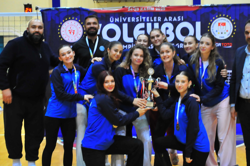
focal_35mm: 63
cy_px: 59
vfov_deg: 21.5
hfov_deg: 31.9
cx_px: 128
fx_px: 437
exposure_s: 1/30
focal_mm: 24
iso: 1100
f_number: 3.8
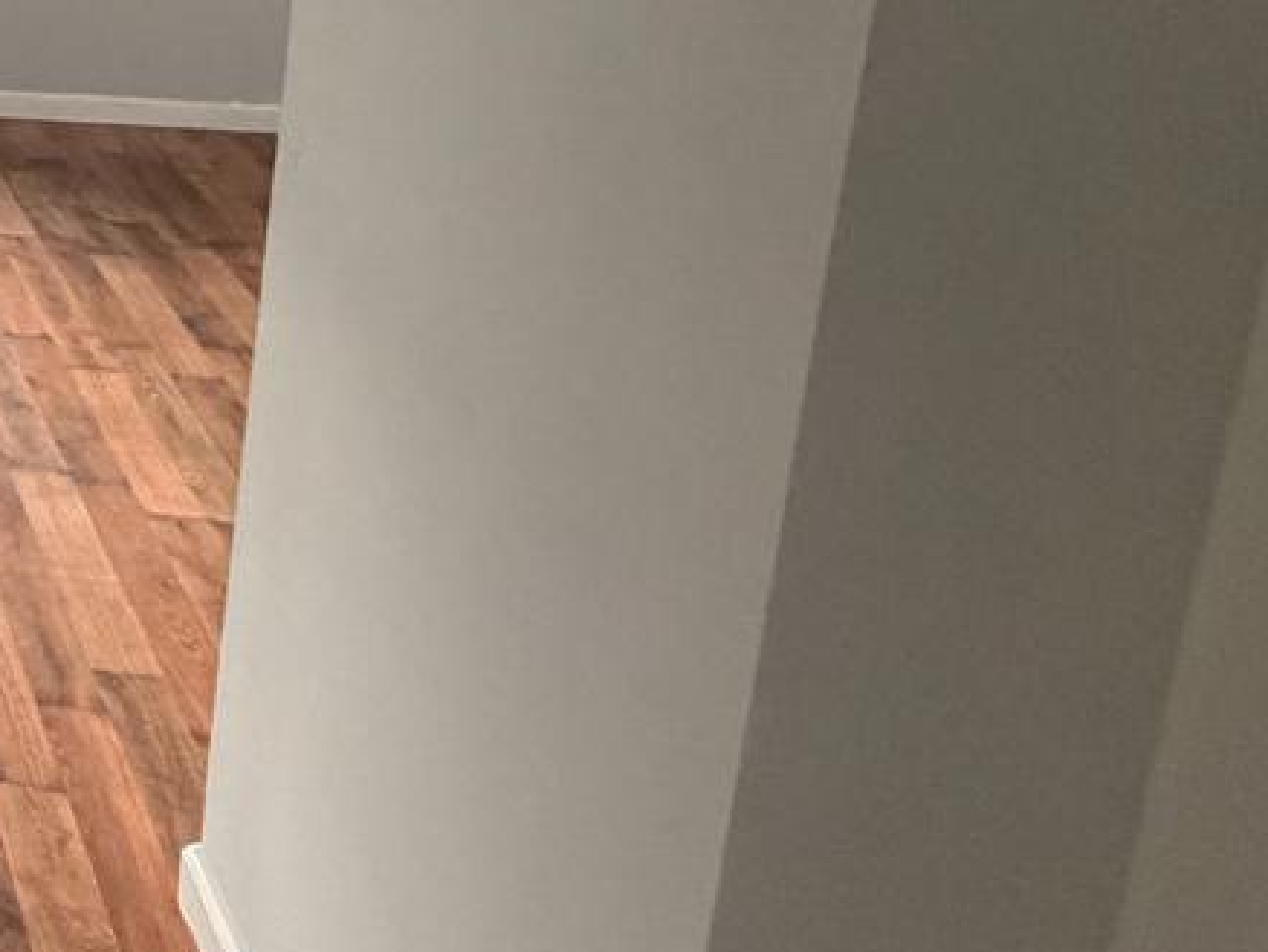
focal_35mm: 46
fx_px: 1686
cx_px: -675
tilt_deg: -10.4
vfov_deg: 28.8
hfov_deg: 27.2
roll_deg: +0.3
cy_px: -81
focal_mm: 2.22
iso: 500
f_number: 2.2
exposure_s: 1/60
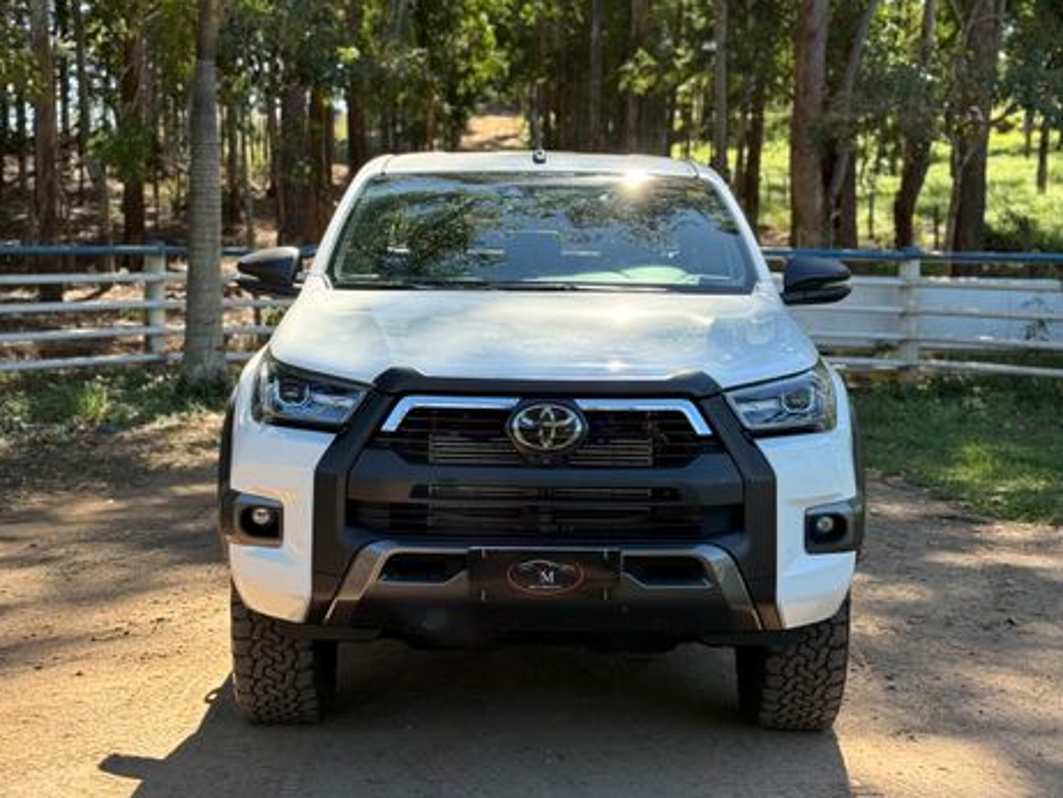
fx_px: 1505
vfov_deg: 29.7
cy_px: 399
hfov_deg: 38.9
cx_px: 526
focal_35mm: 49
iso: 64
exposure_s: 1/885
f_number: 1.78
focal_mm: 6.76
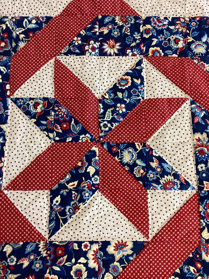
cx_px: 104
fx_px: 250
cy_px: 140
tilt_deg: -79.7
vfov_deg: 58.4
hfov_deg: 45.4
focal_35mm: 31
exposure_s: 1/60
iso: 160
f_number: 2.4
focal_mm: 3.3
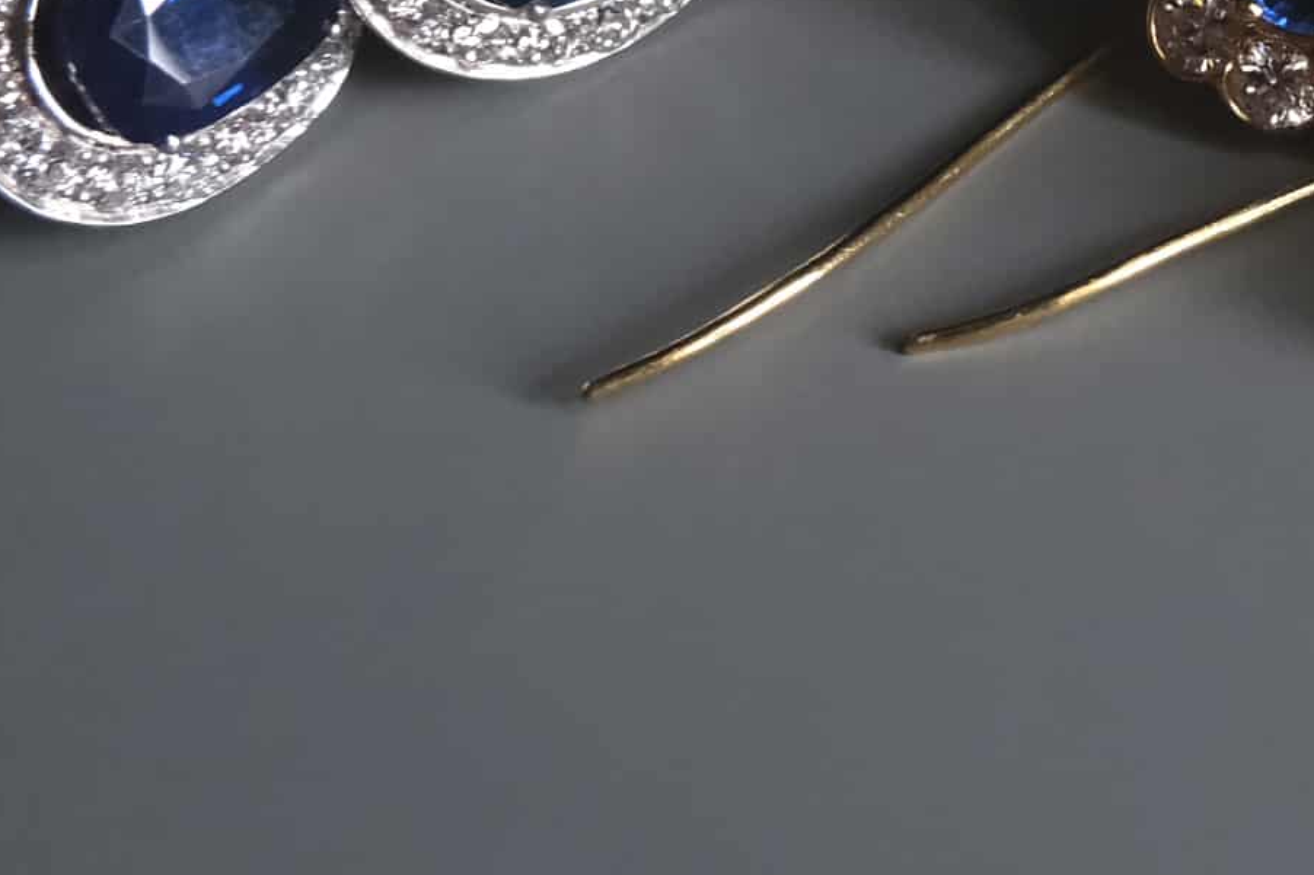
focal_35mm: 51
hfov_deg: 37.6
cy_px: 75
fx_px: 1861
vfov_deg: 25.6
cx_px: 1030
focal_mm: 15
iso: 1600
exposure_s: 1/10
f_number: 7.1
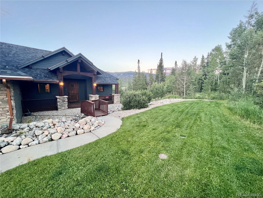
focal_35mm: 13
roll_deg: -1.7
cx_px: 132
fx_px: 99
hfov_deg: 106.2
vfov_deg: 89.9
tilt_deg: -7.6
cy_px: 99
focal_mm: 1.57
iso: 250
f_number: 1.8
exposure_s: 1/86
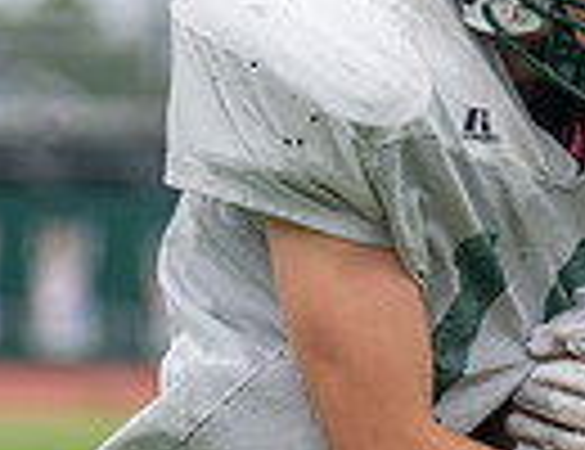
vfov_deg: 2.2
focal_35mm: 679
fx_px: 11582
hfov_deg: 2.9
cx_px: 769
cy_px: 342
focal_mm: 138
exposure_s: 1/1250
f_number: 3.5
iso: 160
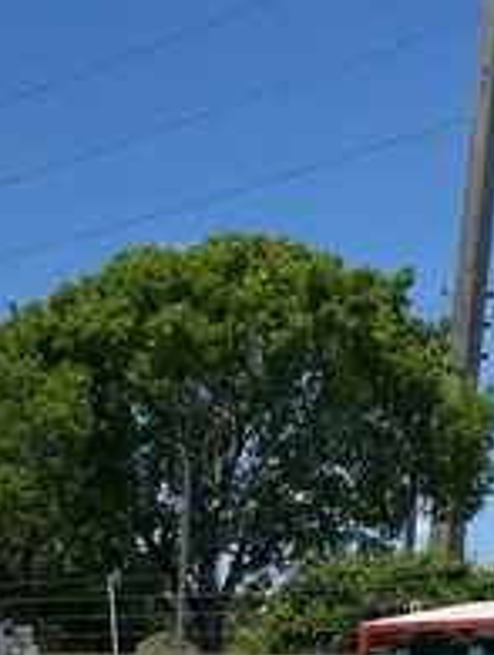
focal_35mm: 105
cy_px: 1150
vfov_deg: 16.0
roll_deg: -0.2
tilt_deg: -13.9
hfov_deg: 13.4
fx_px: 1991
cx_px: -212
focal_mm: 3.99
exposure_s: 1/2703
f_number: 1.8
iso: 32
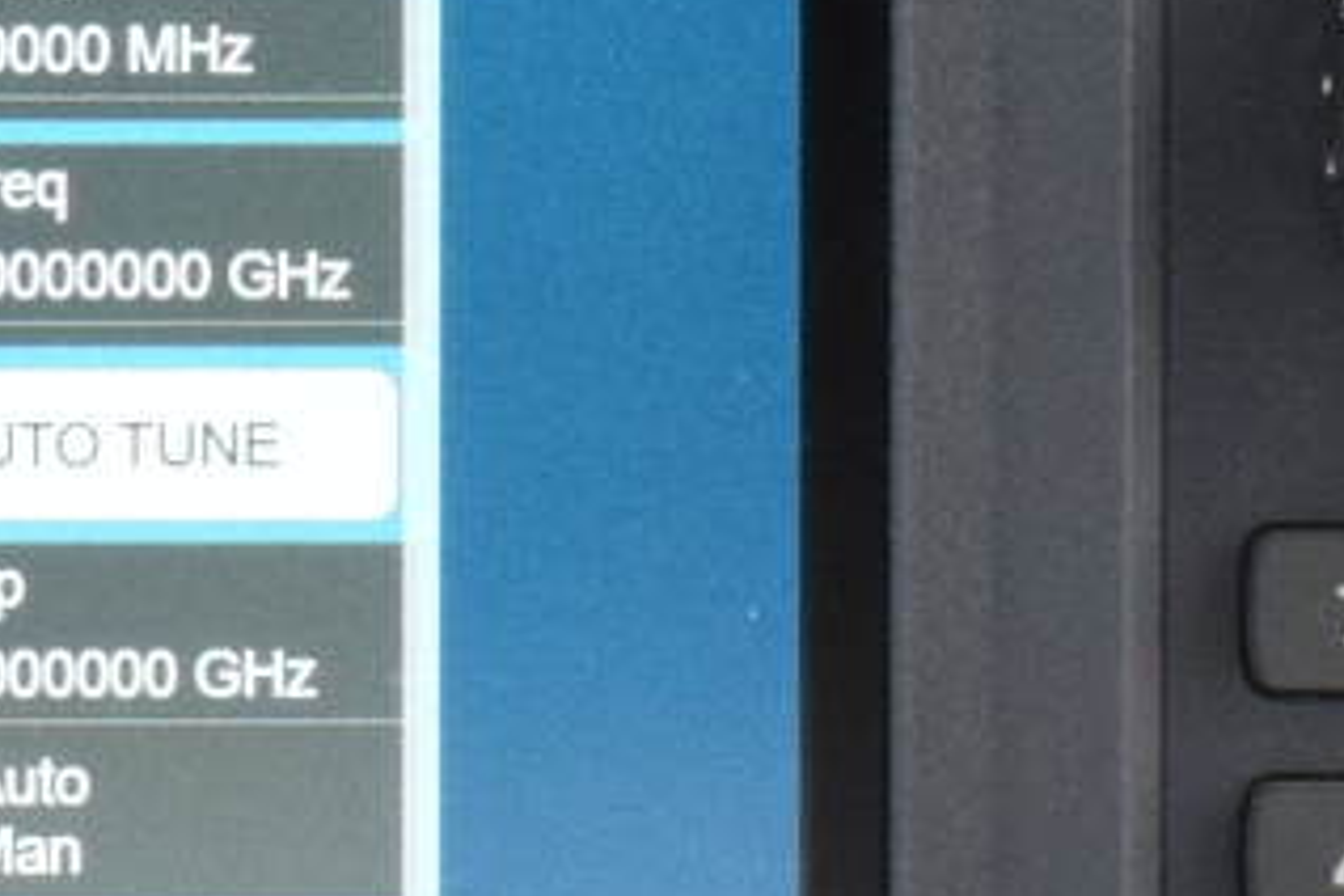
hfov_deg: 5.3
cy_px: 150
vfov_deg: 3.6
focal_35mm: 387
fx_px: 14447
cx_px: -642
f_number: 22
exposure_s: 1/30
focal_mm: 40
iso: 1600
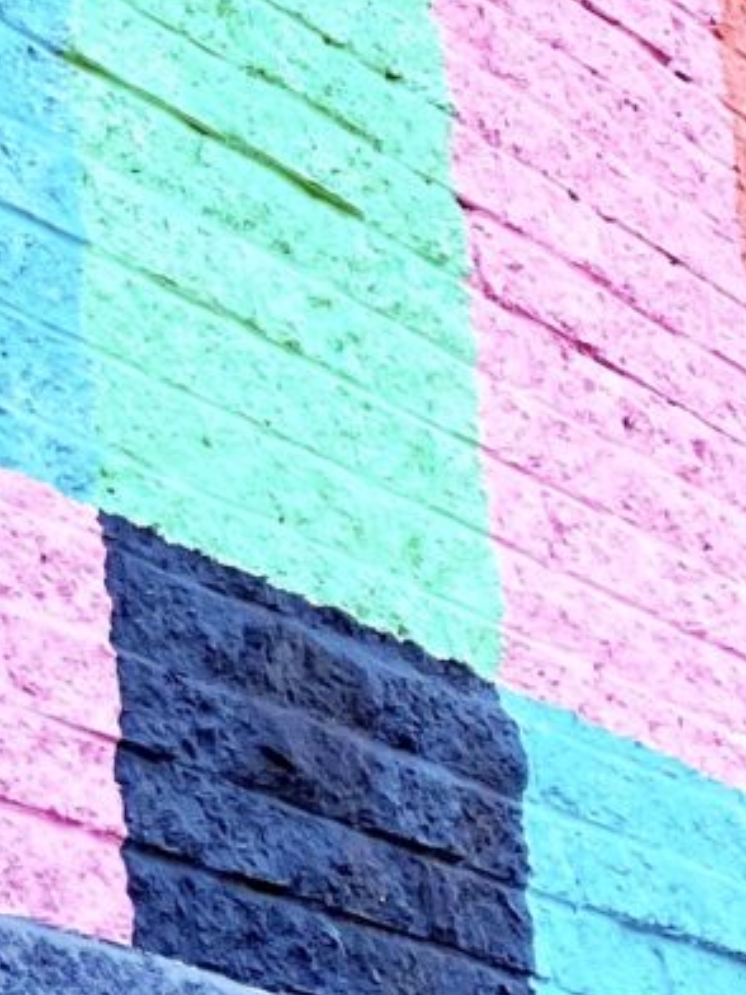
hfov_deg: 9.6
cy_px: 457
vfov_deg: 14.5
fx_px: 3908
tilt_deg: +19.9
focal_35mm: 136
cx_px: -1073
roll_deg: -2.2
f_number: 1.8
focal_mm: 4.25
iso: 32
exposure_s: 1/762
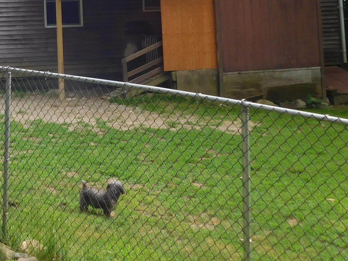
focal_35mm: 71
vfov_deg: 19.8
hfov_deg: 26.0
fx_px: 714
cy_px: -32
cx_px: 0
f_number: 3.2
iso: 125
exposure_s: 1/250
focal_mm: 5.3
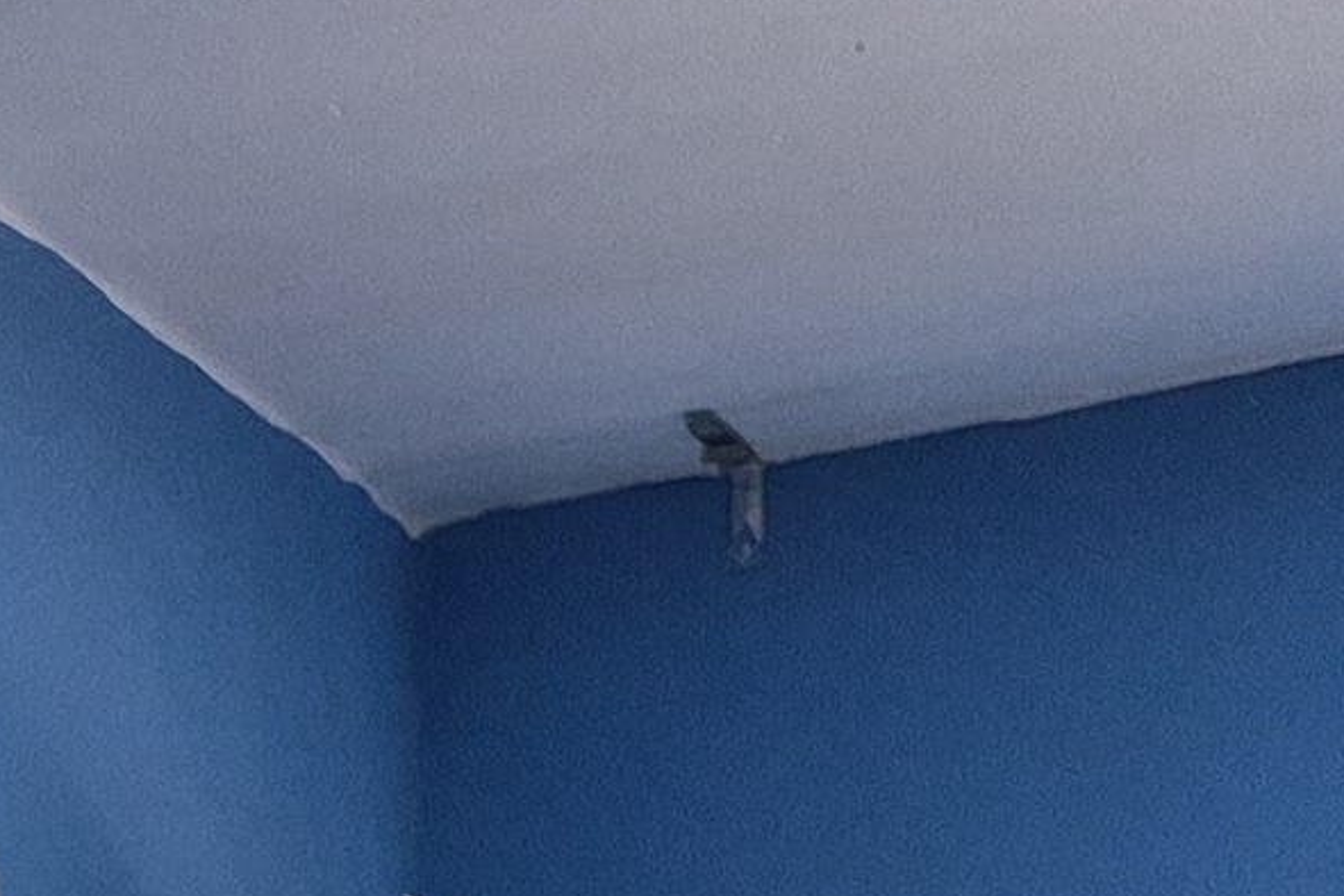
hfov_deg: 11.6
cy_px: 3395
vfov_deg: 6.9
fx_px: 6048
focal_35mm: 162
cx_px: -1148
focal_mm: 5.4
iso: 250
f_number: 1.8
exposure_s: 1/120
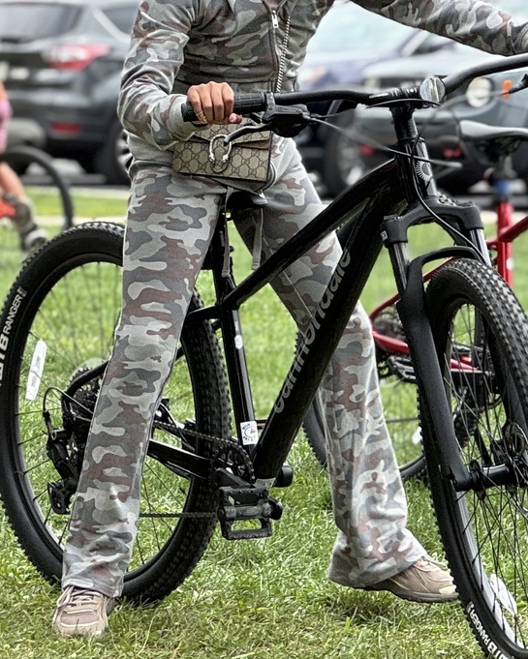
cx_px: 344
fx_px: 2207
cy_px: 232
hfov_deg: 13.6
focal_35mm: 113
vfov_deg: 17.0
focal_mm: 9
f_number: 2.8
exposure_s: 1/191
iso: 25
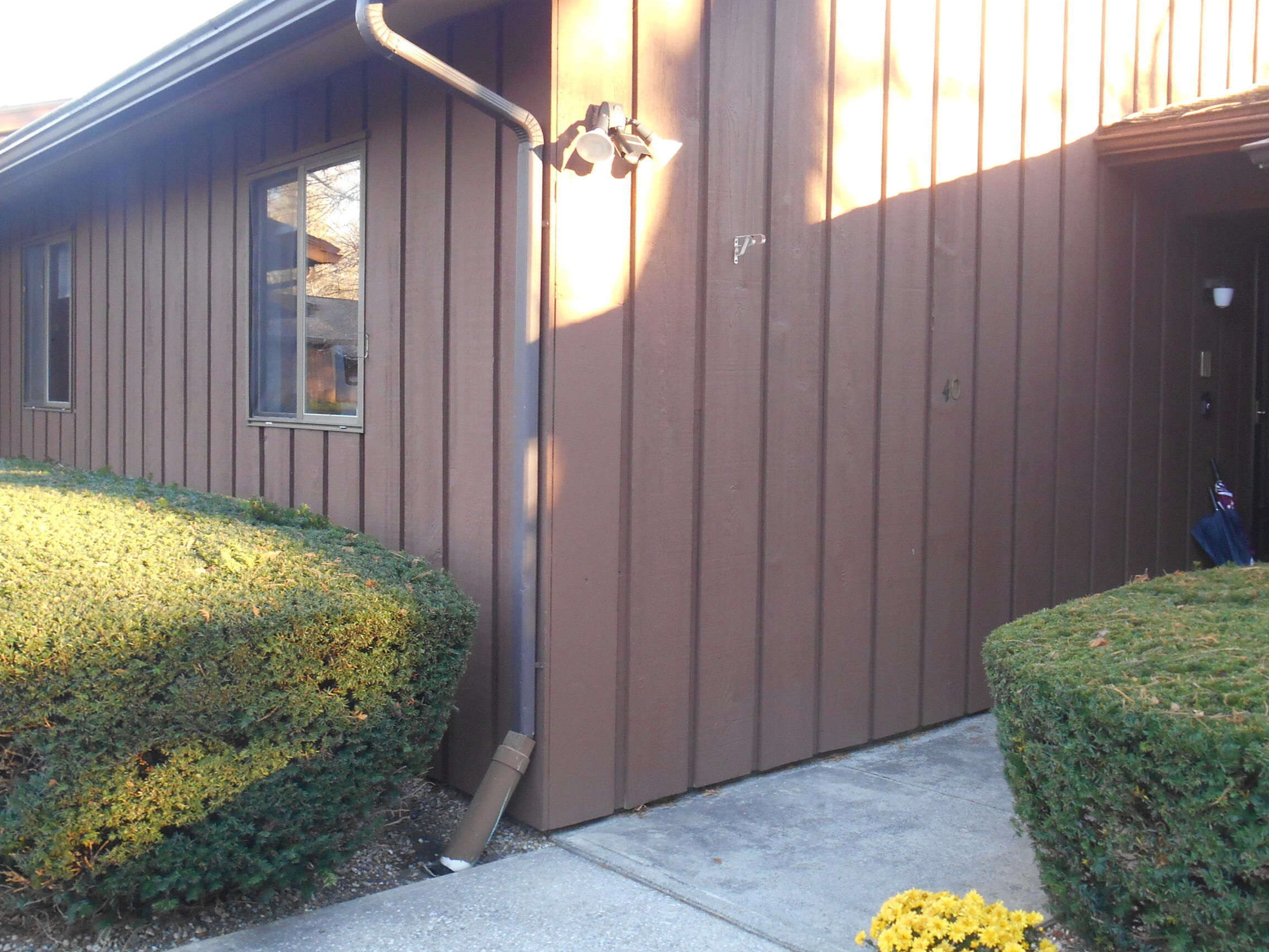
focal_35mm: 34
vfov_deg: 41.8
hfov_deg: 53.9
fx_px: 1247
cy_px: 439
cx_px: 665
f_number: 3.4
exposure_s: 1/30
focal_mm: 4.7
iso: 160
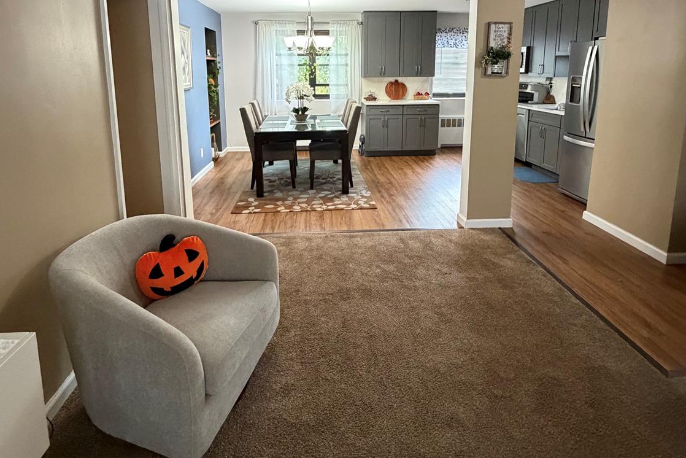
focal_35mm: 20
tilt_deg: -9.3
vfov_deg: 59.6
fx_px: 381
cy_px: 132
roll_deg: +0.5
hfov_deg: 84.0
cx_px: 336
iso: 800
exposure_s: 1/60
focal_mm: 2.22
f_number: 2.2
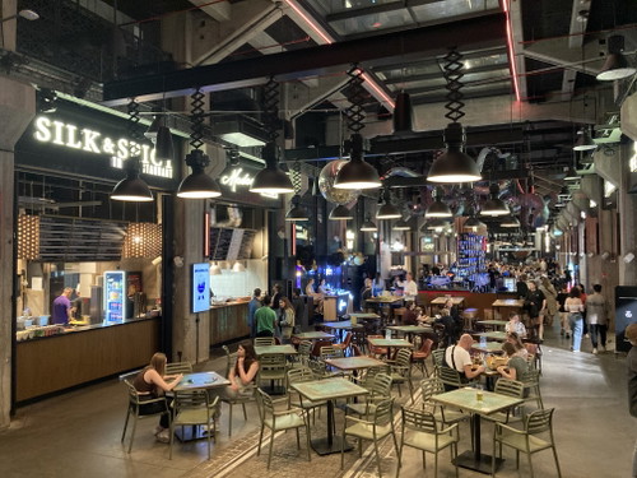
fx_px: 515
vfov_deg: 49.7
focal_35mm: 28
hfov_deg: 63.4
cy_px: 239
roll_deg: -0.3
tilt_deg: +2.1
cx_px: 318
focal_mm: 3.99
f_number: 1.8
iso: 400
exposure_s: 1/24
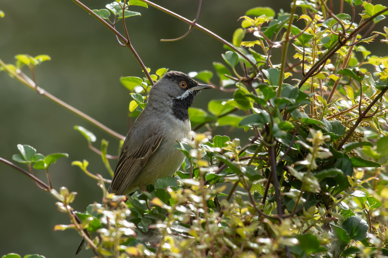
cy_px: 129
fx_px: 7436
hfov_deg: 3.0
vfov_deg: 2.0
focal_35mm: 690
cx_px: 194
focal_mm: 460
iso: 500
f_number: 7.1
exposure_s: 1/640
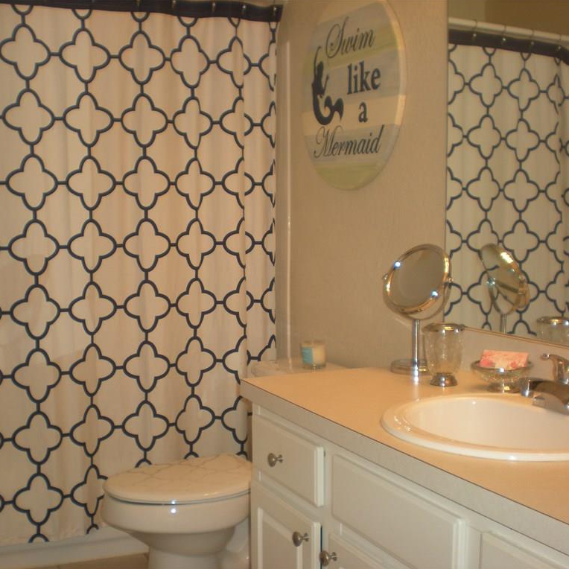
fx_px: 837
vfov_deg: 37.6
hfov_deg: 37.5
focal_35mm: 45
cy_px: 284
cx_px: 239
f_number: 3.1
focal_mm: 6.3
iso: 74
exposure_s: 1/30
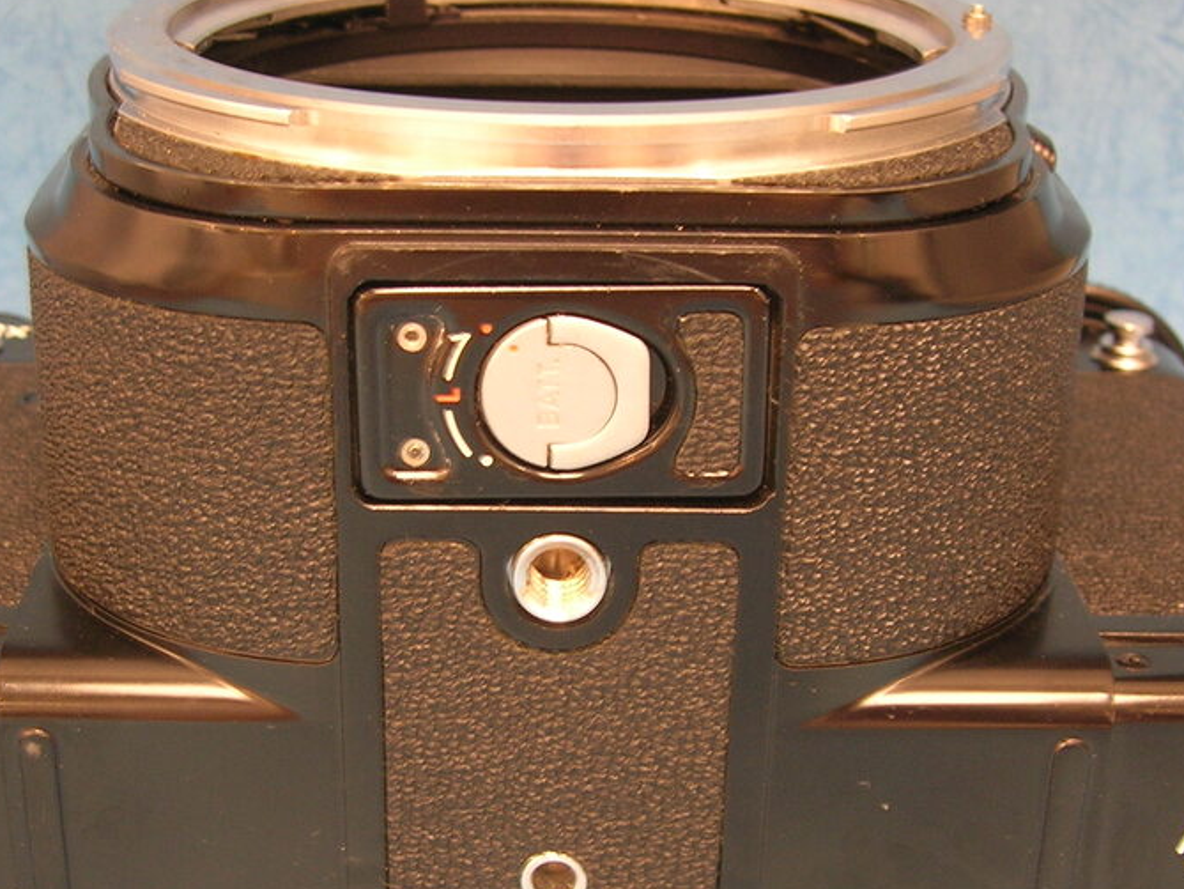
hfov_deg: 31.7
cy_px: 531
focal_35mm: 61
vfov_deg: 24.0
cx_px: 531
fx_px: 2087
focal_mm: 5.7
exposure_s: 1/3.9
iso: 51
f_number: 2.9
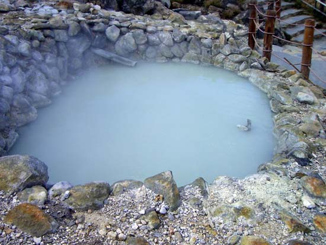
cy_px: 122
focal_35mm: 38
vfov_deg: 37.7
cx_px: 163
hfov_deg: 49.0
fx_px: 358
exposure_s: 1/320
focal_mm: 6.2
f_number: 4.3
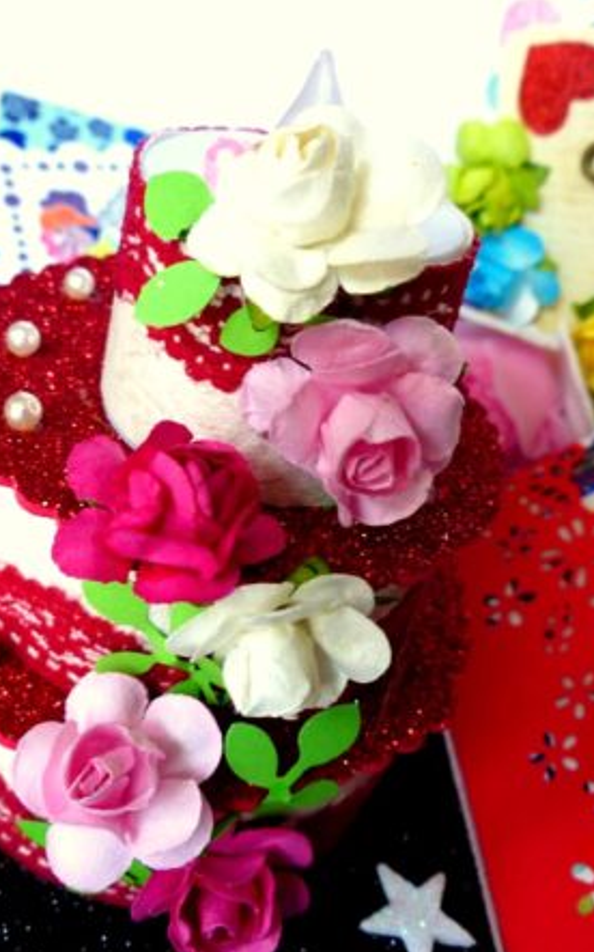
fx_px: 933
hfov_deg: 35.3
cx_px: 260
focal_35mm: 36
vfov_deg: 54.0
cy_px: 480
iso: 125
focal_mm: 4.5
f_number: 2.8
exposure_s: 1/60
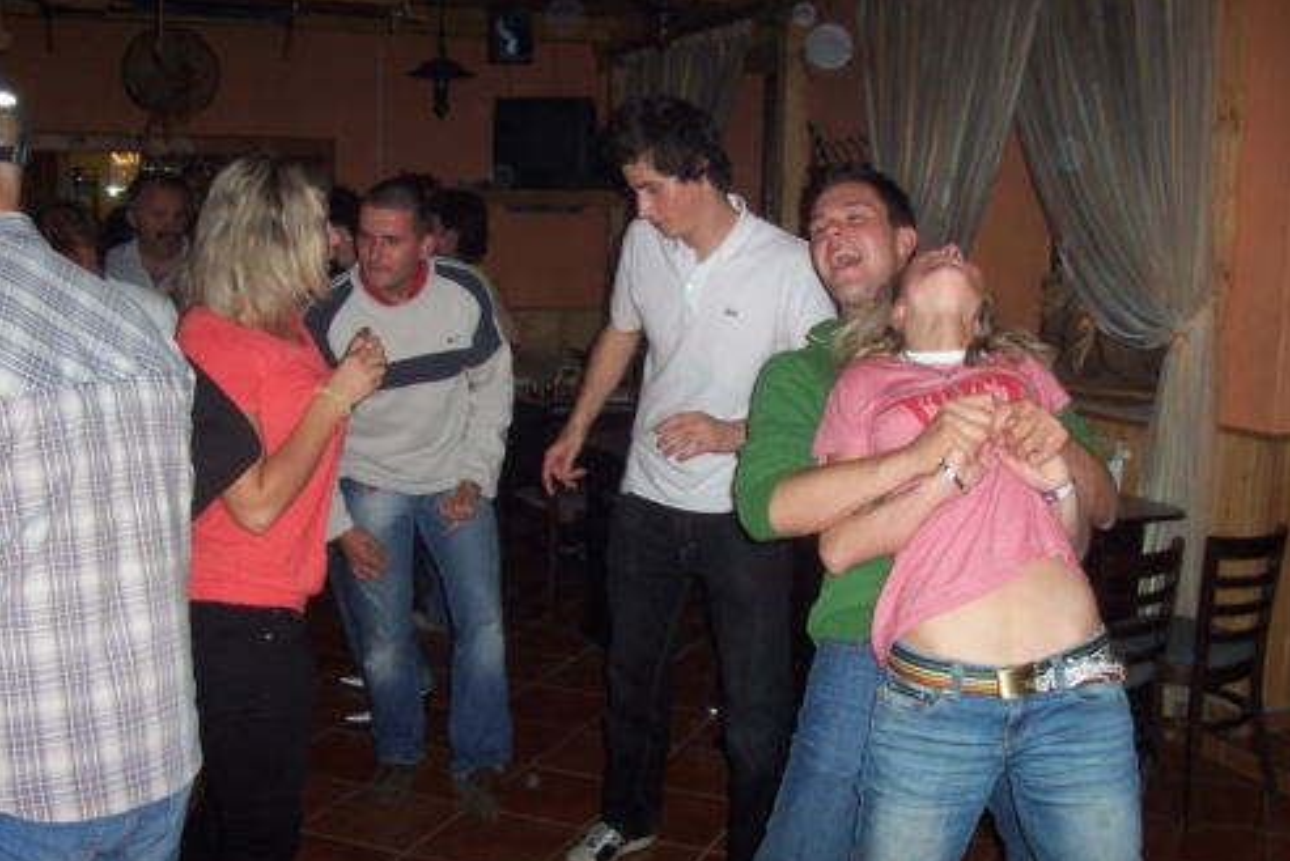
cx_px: 652
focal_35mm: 39
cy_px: 485
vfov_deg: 34.2
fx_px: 1398
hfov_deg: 49.5
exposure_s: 1/60
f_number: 2.8
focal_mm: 5.6
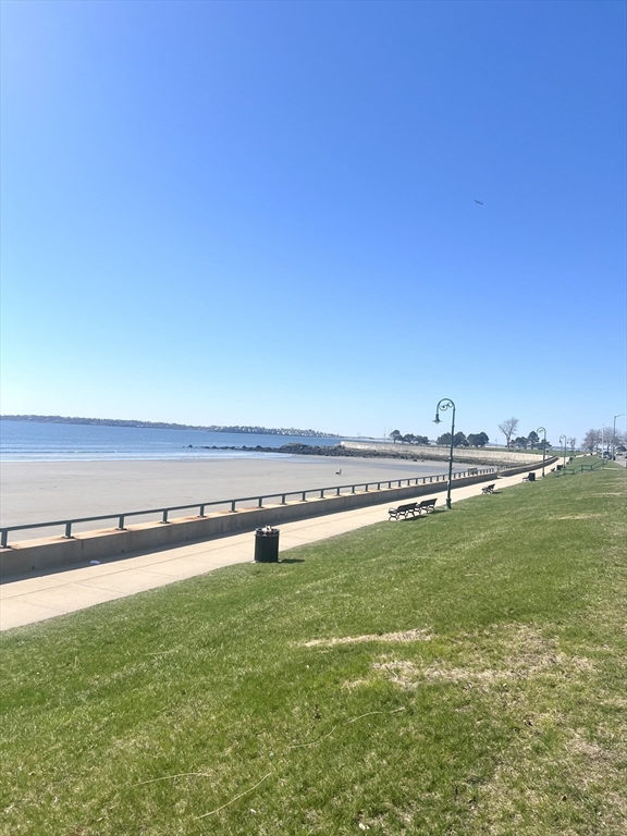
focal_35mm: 26
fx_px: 628
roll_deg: -2.4
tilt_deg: +2.0
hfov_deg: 53.1
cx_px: 314
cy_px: 418
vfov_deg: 67.3
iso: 50
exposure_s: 1/5882
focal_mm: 5.7
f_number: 1.5
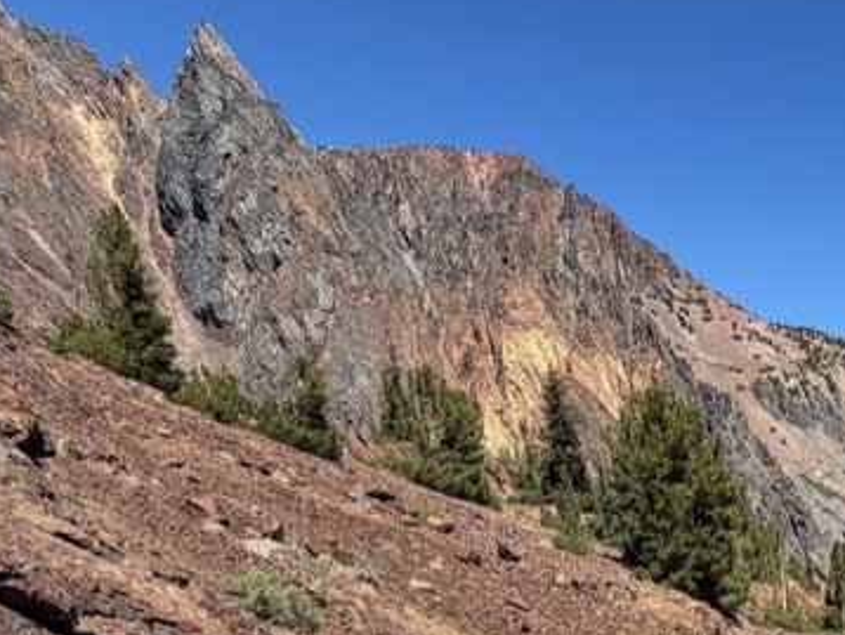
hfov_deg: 33.6
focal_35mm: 40
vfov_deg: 30.6
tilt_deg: -13.8
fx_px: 977
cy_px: 760
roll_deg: +2.3
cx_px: 1107
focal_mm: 2.22
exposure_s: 1/770
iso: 32
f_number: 2.2
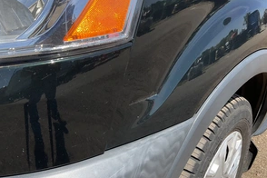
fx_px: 304
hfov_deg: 47.4
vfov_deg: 32.4
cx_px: 144
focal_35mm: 41
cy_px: 114
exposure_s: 1/1144
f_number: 1.8
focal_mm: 3
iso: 25
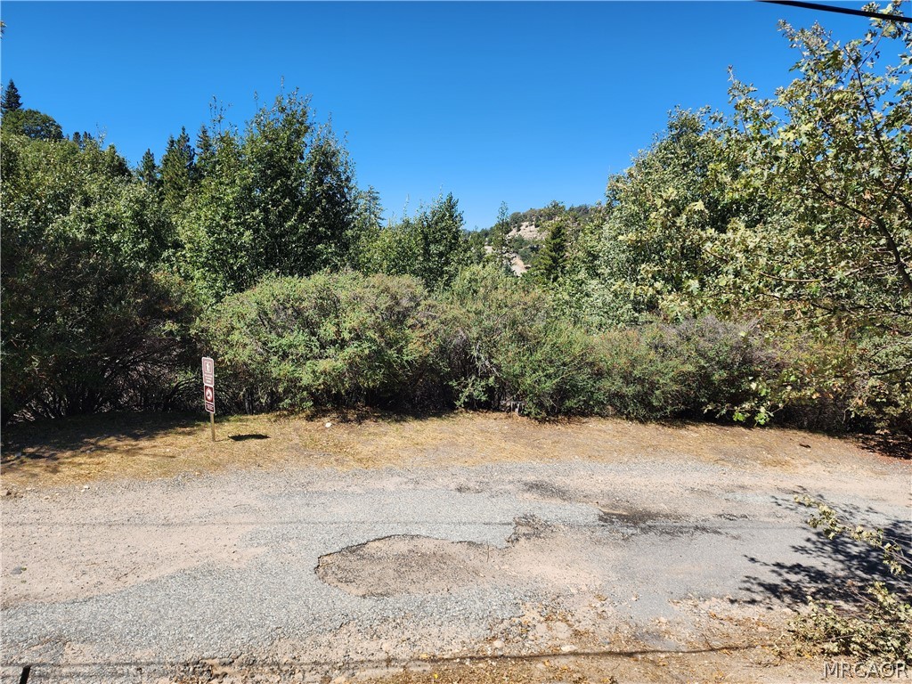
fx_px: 606
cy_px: 342
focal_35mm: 23
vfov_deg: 58.9
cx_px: 456
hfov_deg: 73.9
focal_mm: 6.4
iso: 12
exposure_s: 1/1000
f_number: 1.8
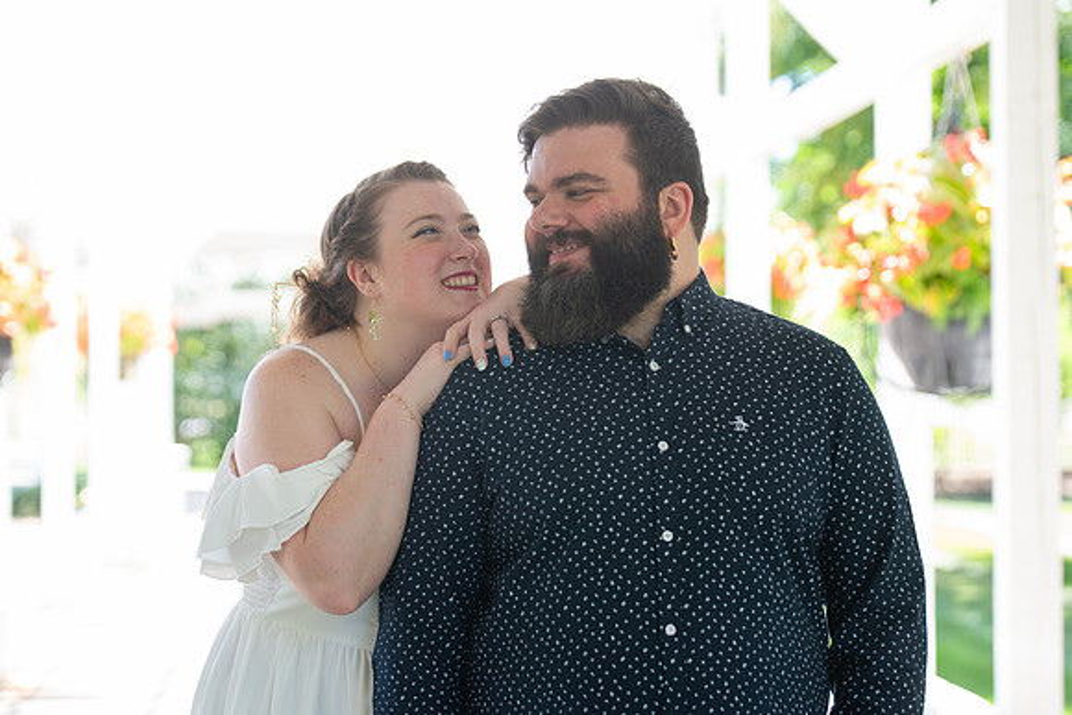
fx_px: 2878
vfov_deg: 14.2
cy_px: 322
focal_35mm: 97
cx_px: 499
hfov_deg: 21.1
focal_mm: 85
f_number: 3.5
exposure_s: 1/320
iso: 640
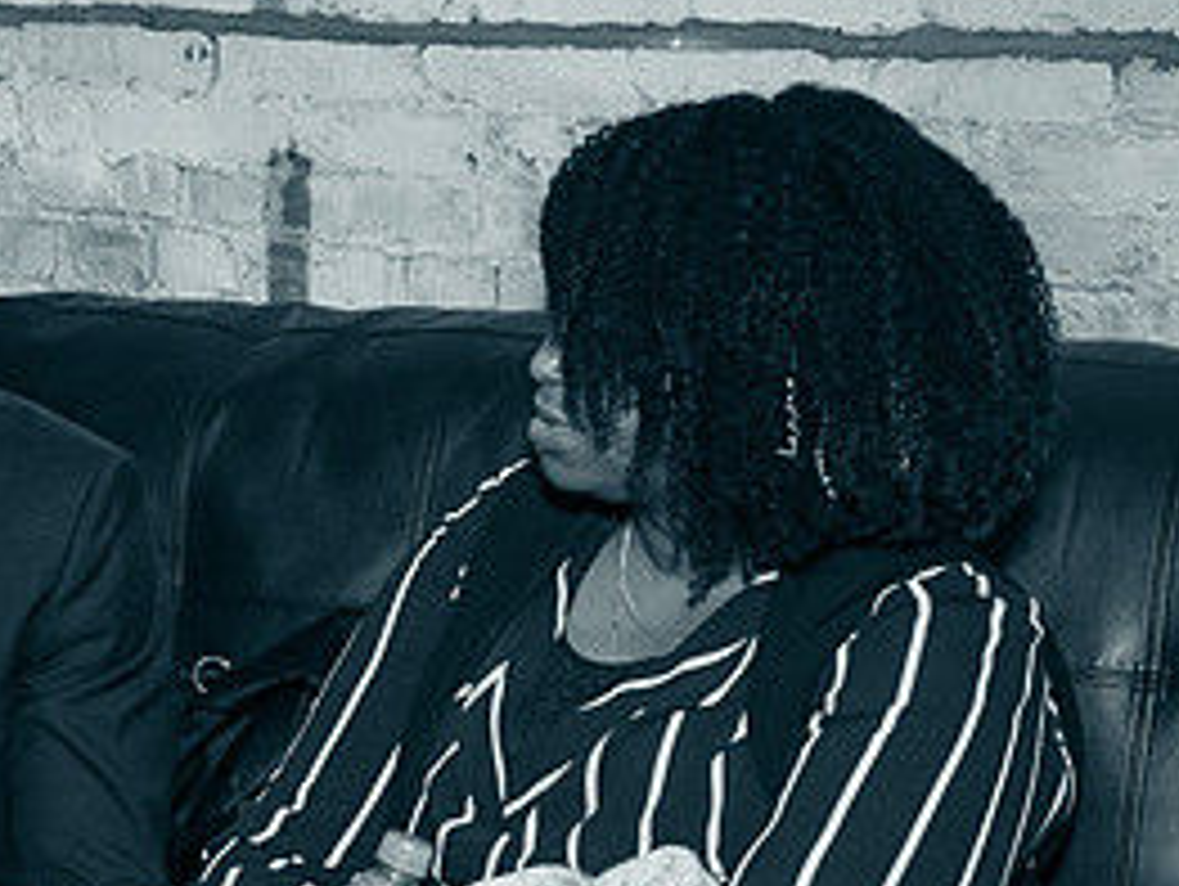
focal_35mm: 115
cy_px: 662
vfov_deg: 12.9
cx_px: -87
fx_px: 3920
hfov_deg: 16.6
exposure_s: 1/1000
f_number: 3.2
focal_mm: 44
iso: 1600
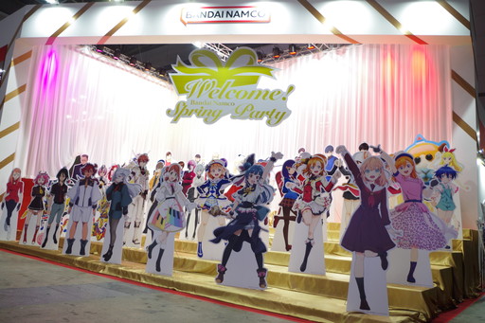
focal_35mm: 30
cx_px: 242
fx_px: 404
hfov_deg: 61.9
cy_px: 162
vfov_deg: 43.6
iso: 400
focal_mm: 20
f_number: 4
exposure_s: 1/50
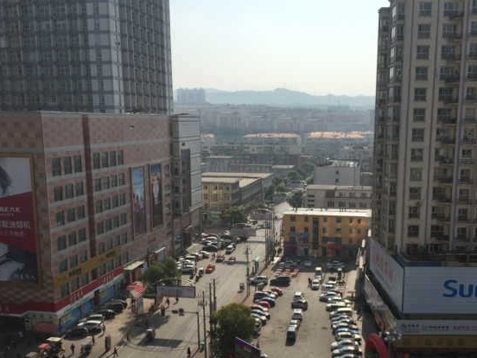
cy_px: 238
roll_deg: -0.9
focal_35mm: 42
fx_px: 579
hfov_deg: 44.7
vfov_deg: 34.0
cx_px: 272
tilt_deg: -12.3
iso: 32
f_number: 2.2
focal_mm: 4.15
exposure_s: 1/3300
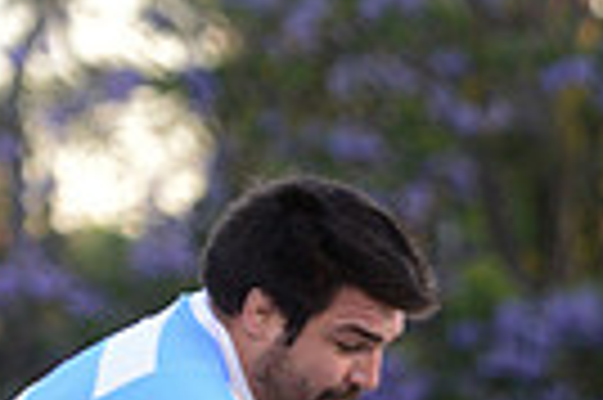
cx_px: 990
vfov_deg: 2.0
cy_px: 816
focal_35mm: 671
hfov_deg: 3.1
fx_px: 11225
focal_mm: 155
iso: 1250
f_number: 4
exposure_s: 1/500
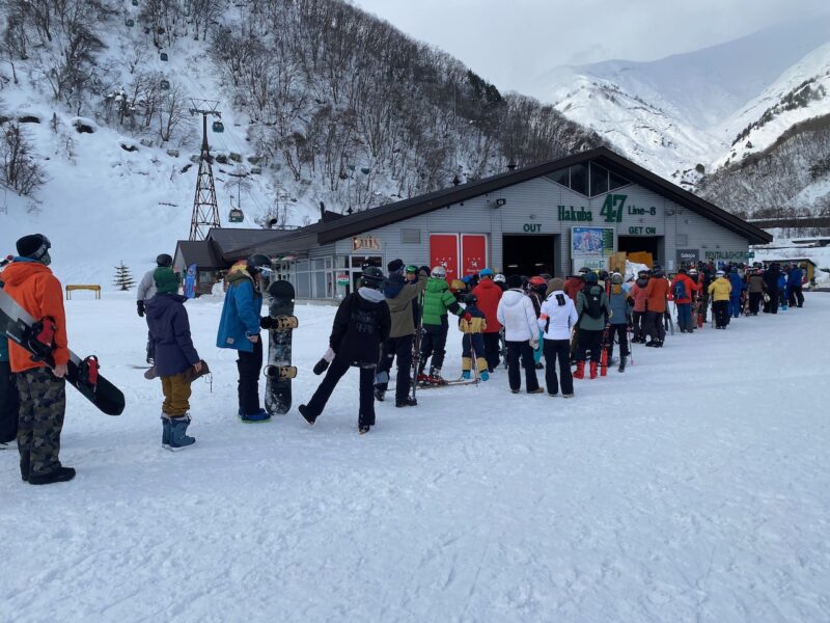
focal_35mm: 26
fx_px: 623
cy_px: 312
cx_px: 415
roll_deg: +1.2
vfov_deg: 53.1
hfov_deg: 67.3
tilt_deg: -3.5
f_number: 1.8
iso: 32
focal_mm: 4.25
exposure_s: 1/3984
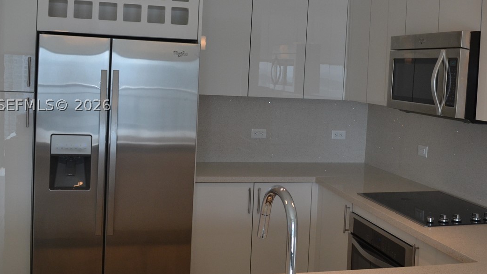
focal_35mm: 46
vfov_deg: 25.9
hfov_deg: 44.3
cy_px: 104
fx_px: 594
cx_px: 294
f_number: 5.6
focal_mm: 18
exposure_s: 1/125
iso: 400
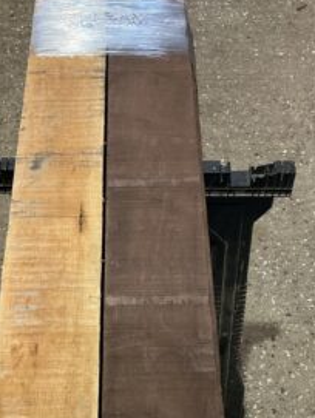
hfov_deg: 25.6
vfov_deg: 32.5
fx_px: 690
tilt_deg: -57.8
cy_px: 351
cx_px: 110
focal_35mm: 57
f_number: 1.8
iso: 50
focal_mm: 3
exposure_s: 1/50
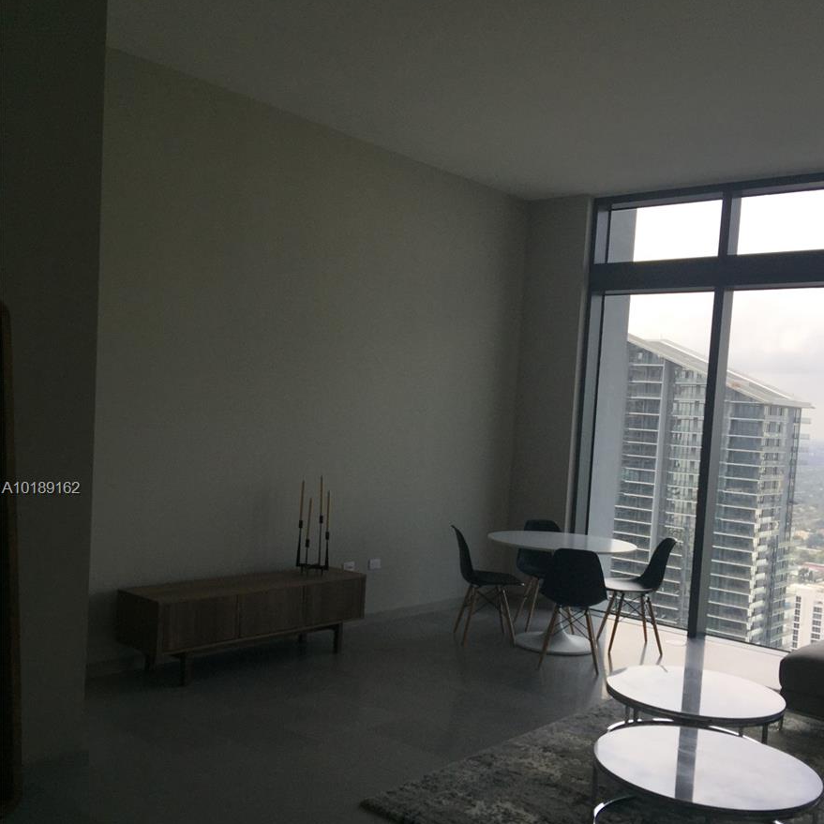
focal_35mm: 35
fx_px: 943
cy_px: 490
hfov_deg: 47.2
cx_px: 421
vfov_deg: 47.0
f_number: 2.2
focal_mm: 4.15
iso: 32
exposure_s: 1/549
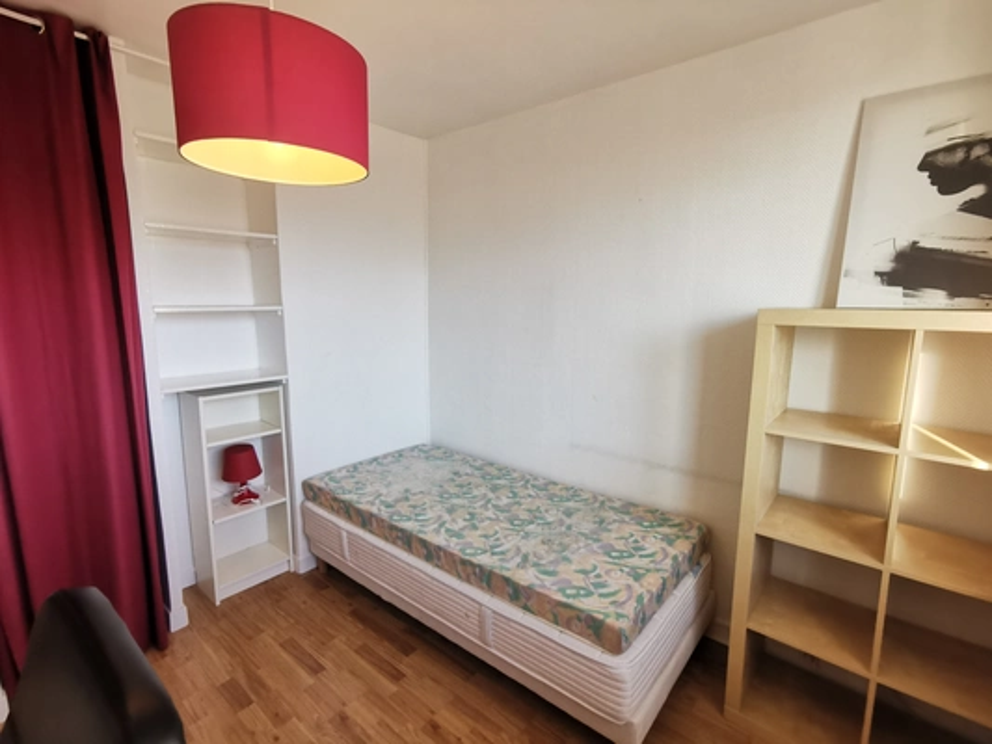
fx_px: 487
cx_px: 496
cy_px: 372
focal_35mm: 17
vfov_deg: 74.8
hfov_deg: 91.0
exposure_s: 1/50
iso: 100
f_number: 2.2
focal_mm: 2.26
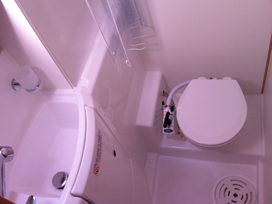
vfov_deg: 37.6
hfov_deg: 49.0
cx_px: 130
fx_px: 298
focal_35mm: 38
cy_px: 105
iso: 80
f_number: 2.8
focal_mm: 3.85
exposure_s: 1/24
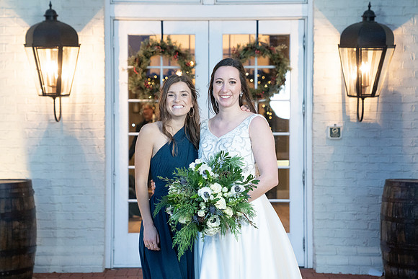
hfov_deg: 27.2
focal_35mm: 74
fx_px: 864
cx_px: 202
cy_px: 142
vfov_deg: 18.3
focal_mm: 70
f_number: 4
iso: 4000
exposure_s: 1/100
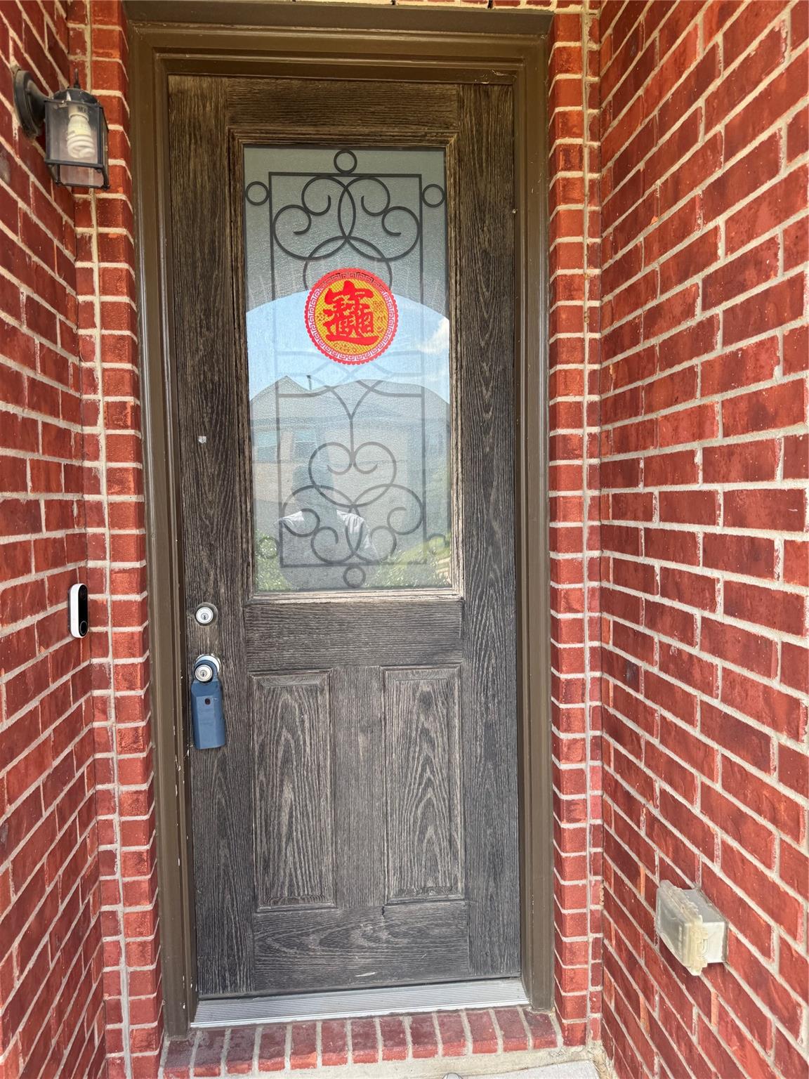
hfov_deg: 56.8
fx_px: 748
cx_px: 404
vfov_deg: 71.6
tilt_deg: -1.5
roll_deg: +3.4
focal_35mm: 24
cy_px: 540
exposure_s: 1/134
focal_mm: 6.76
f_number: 1.78
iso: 80
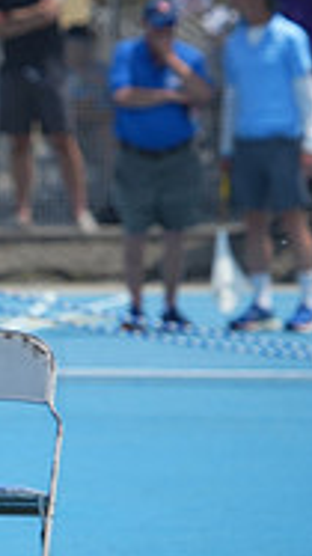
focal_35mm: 762
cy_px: -7
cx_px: -544
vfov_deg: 2.8
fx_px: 11222
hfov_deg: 1.6
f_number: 5.6
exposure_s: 1/2500
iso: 400
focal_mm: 235
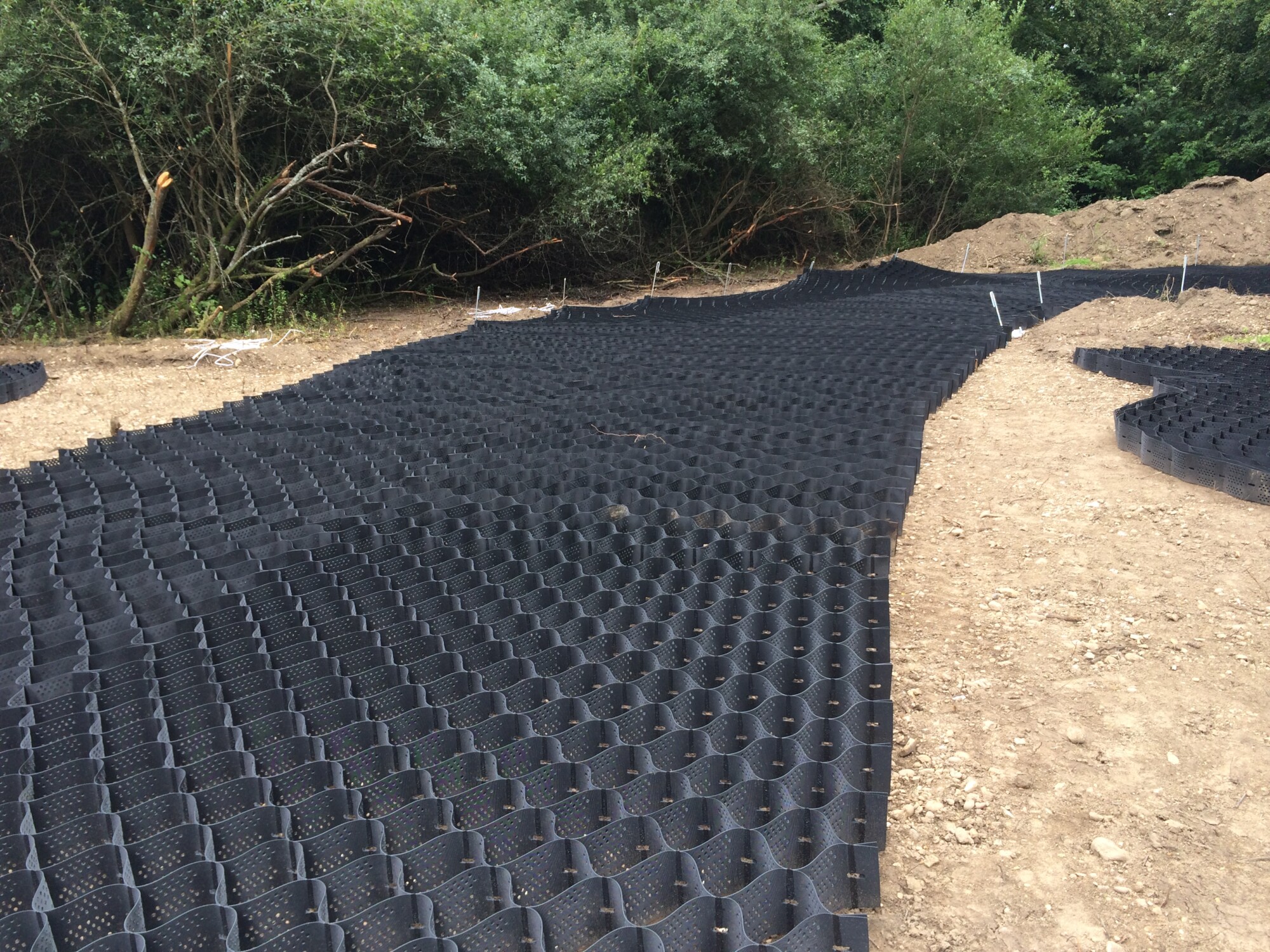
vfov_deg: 46.8
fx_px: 1101
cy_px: 476
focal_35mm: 30
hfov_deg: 60.0
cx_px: 635
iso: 32
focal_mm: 4.12
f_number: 2.2
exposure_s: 1/237
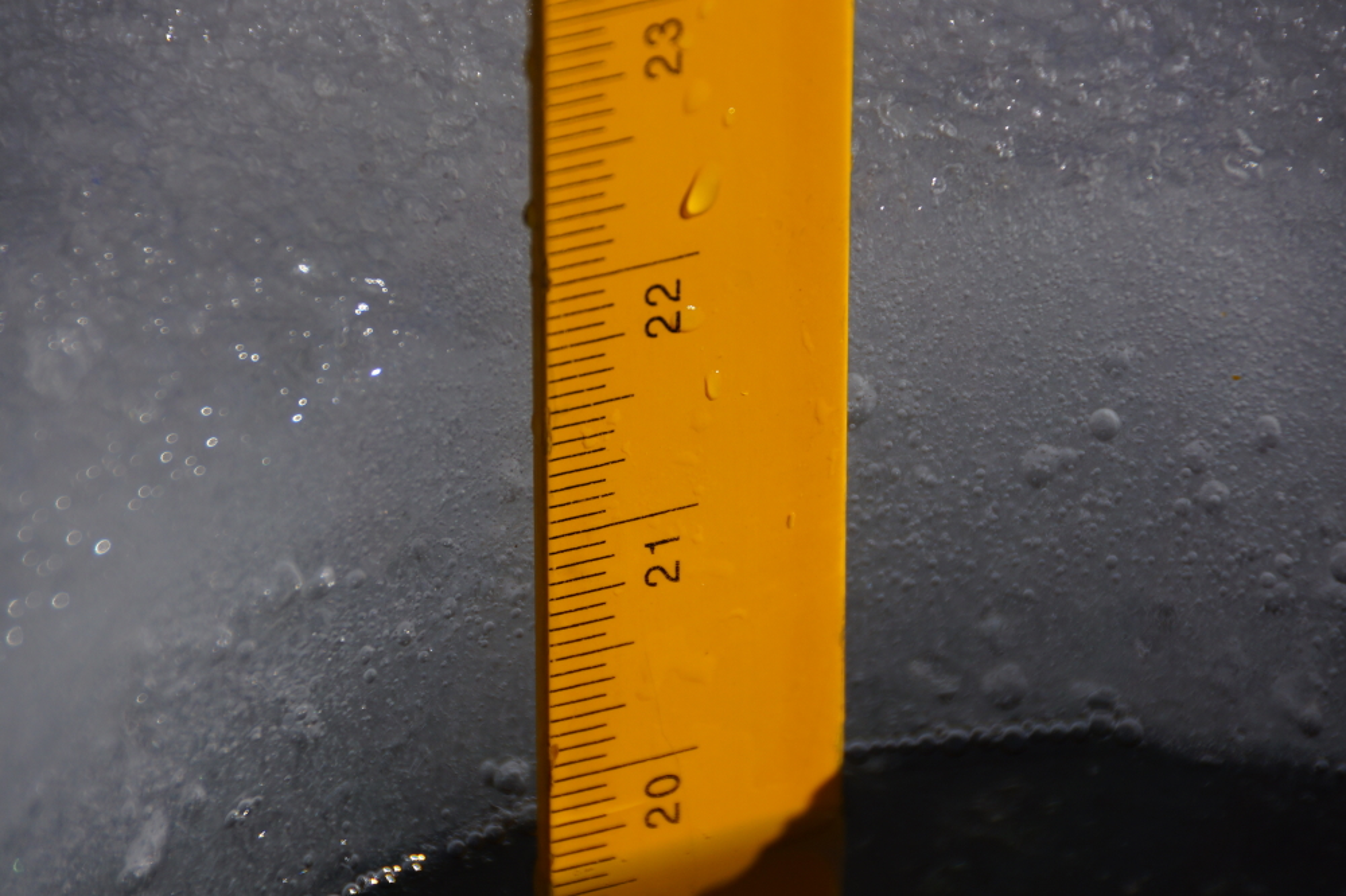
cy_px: 448
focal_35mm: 375
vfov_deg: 3.7
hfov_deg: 5.5
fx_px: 14015
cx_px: 673
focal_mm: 250
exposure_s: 1/400
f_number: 6.3
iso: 100
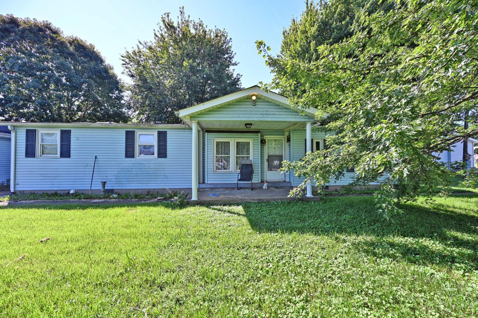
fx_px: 186
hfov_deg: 104.3
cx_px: 239
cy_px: 159
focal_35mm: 14
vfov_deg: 81.2
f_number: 5.6
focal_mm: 14
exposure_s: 1/250
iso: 125
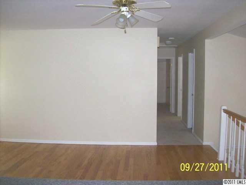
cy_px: 92
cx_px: 123
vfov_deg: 39.7
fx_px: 256
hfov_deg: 51.4
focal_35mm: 36
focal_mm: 6
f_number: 2.7
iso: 200
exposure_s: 1/64
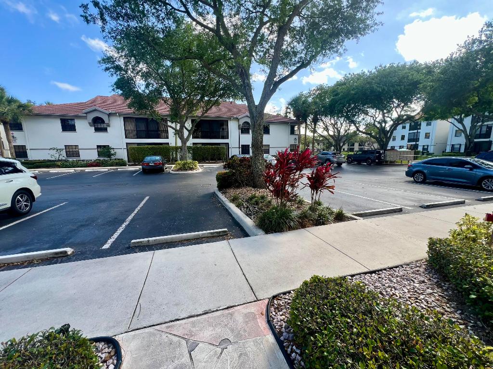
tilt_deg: -9.6
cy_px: 184
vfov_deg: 89.9
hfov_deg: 106.2
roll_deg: +0.5
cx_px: 246
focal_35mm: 13
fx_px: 185
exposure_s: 1/297
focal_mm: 1.57
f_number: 1.8
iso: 32
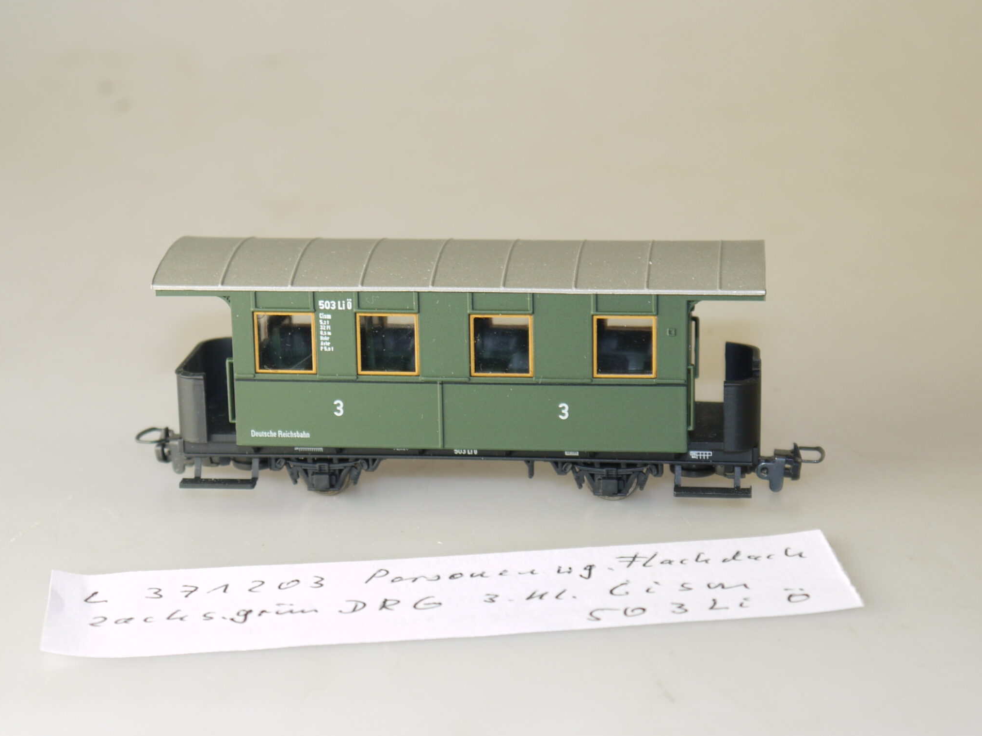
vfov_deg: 16.6
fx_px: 2525
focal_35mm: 89
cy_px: 367
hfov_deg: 22.0
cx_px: 486
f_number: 5
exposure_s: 1/50
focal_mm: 31
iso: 100
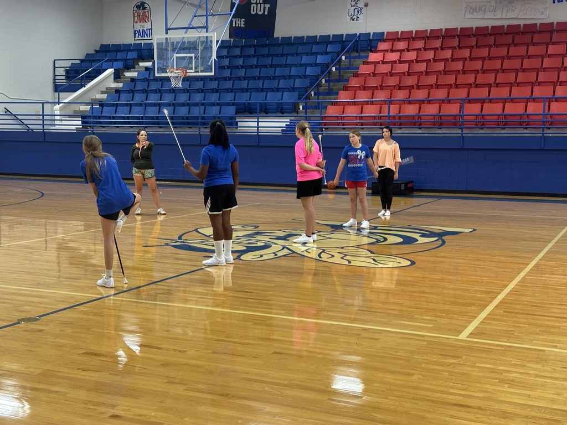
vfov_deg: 30.3
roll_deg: -1.0
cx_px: 284
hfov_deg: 39.7
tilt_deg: -5.8
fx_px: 786
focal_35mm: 48
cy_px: 212
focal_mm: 6.86
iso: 125
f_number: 1.78
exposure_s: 1/60
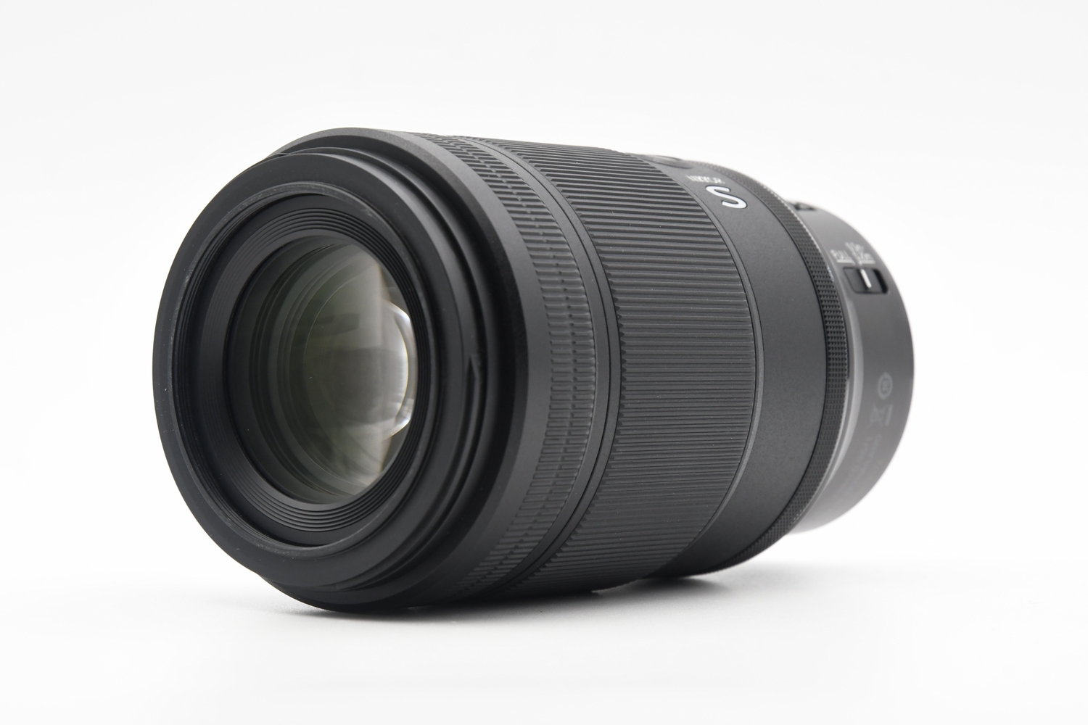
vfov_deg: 11.4
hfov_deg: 17.1
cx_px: 544
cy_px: 362
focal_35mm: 120
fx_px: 3626
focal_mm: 80
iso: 1000
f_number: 9
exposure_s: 1/100
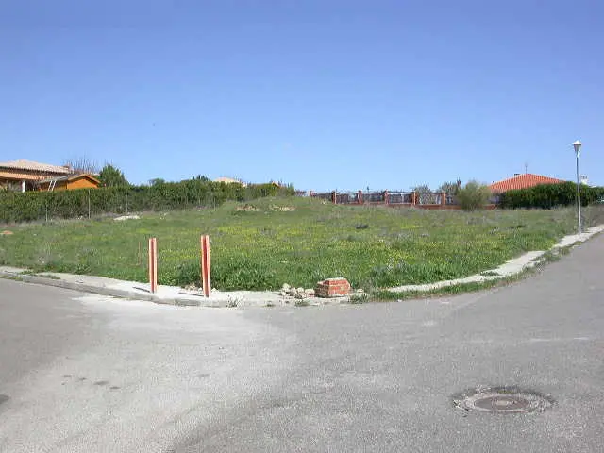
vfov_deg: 37.7
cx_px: 302
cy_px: 226
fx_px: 663
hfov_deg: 49.0
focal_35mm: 38
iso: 100
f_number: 7.5
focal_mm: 7.85
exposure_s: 1/346
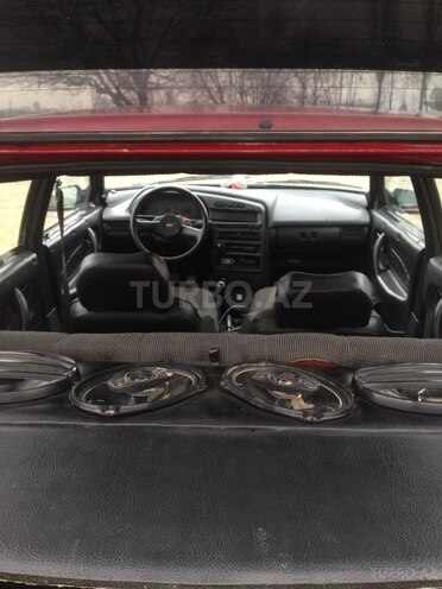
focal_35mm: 33
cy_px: 294
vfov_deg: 55.4
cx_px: 221
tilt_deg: -15.1
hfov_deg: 42.9
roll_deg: -1.3
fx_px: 562
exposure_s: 1/34
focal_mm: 4.12
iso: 50
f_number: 2.4
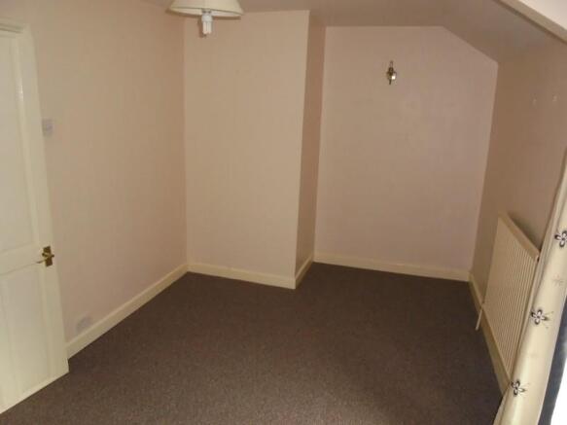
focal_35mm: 26
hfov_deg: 67.3
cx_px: 284
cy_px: 212
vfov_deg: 53.0
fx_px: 426
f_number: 3.5
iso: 400
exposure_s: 1/30
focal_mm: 4.6
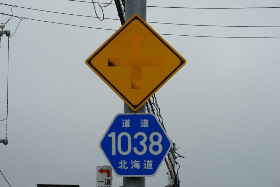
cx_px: 140
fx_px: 996
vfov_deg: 10.7
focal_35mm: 128
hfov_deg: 16.0
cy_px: 94
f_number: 9
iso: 100
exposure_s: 1/160
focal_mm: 128
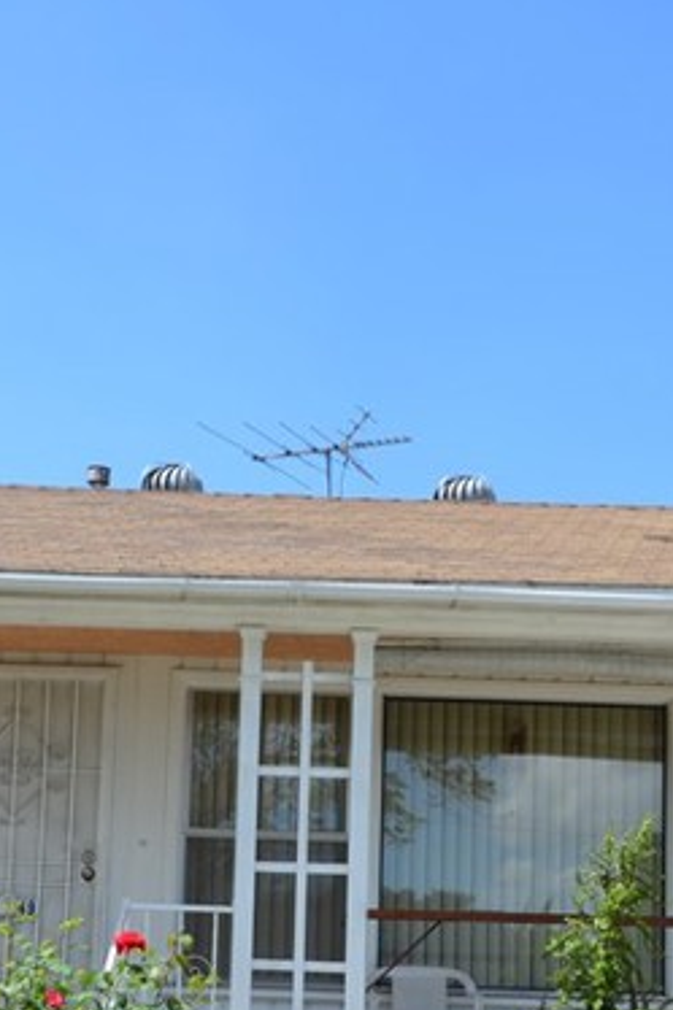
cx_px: 297
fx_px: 2077
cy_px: 760
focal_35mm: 74
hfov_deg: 18.4
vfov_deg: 27.0
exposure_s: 1/250
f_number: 7.1
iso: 100
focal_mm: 18
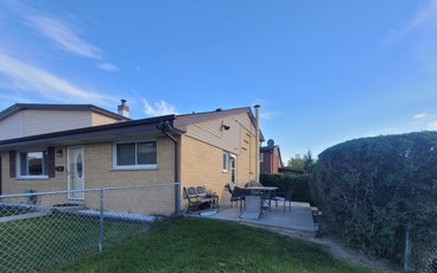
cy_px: 184
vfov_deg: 69.1
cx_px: 214
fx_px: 191
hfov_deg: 97.8
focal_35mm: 16
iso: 64
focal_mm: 2.2
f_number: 2.2
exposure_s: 1/616
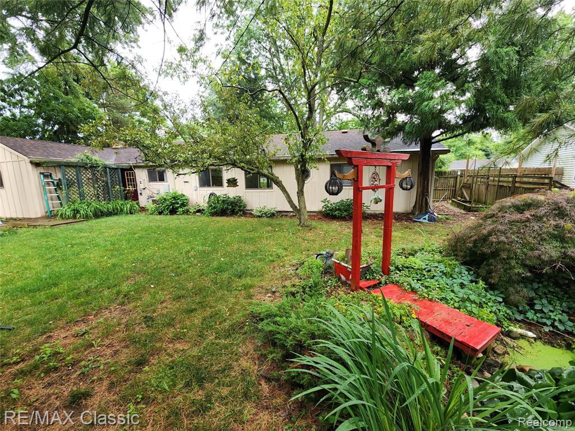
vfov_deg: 89.9
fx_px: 216
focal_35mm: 13
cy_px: 216
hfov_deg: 106.2
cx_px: 288
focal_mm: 2.2
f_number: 2.2
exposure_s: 1/120
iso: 50
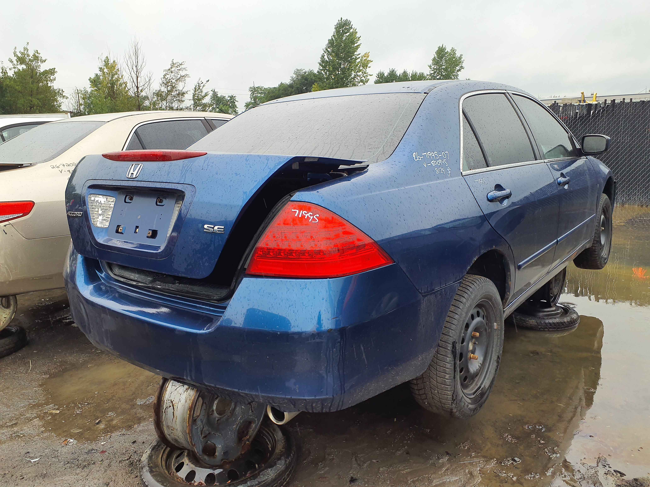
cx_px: 325
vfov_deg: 51.4
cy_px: 244
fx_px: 507
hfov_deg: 65.3
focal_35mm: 27
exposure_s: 1/212
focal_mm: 3.58
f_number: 1.9
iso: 40
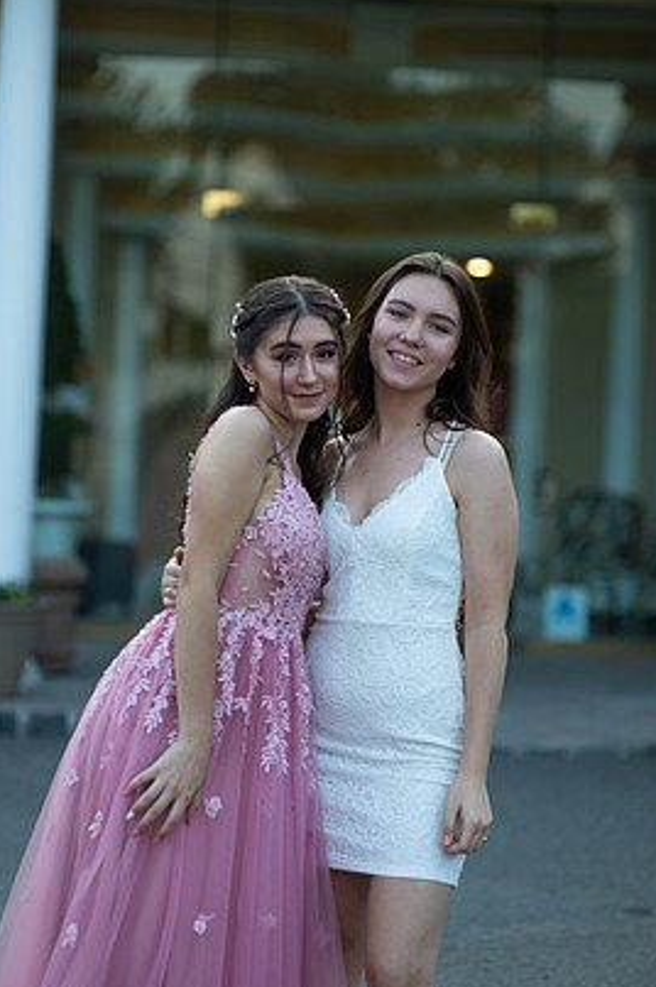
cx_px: 305
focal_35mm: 95
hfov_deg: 14.4
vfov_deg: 21.5
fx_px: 2601
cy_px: 536
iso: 250
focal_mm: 85
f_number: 2
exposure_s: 1/1000
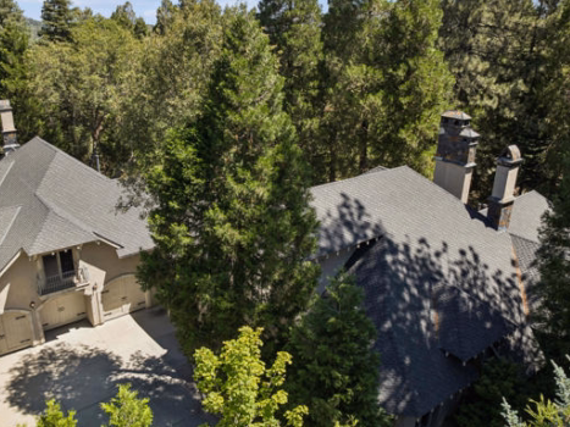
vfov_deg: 46.8
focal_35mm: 30
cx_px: 243
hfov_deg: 59.7
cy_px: 214
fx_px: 494
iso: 100
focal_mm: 12.3
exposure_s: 1/50
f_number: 2.8
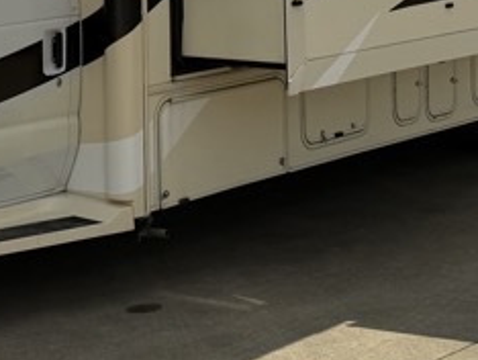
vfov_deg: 13.7
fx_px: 1451
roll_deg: +1.1
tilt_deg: -1.8
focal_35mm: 105
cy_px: -63
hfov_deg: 18.5
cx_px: 69
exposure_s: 1/4405
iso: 80
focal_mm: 6.76
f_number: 1.78
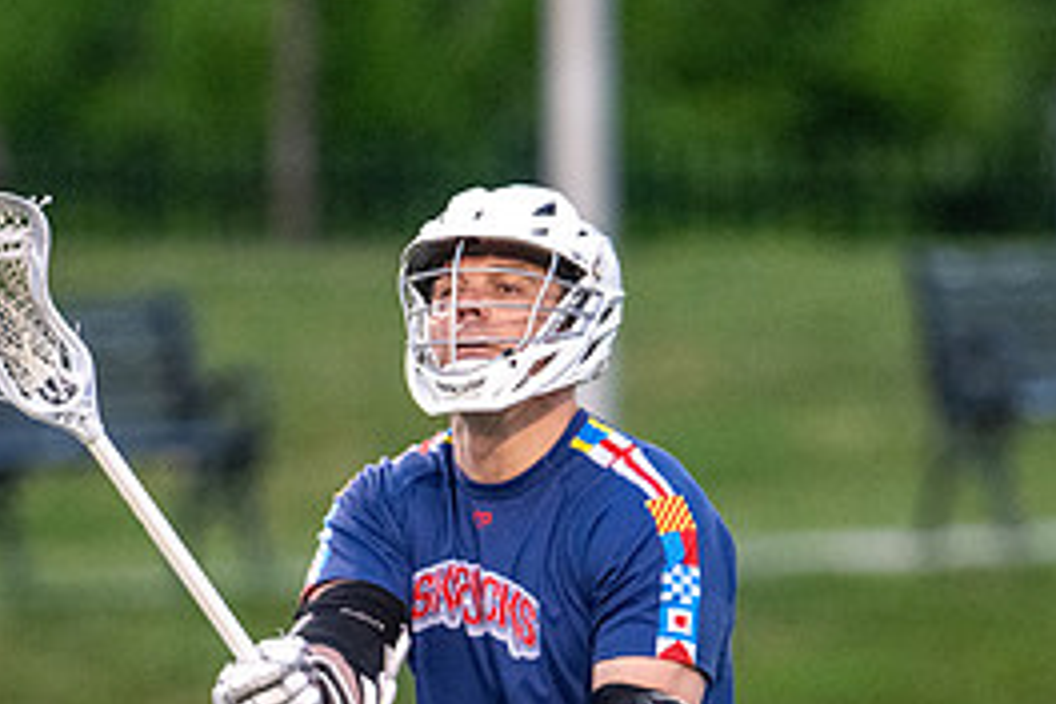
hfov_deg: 2.0
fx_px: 30358
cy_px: 668
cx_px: 551
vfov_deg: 1.3
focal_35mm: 1035
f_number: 4.5
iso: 8000
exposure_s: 1/800
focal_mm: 400
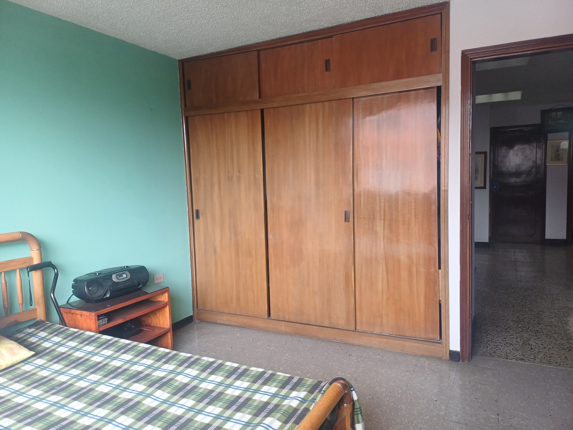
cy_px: 215
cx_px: 286
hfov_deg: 69.4
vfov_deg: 54.9
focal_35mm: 25
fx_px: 414
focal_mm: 4.65
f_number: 1.8
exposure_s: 1/50
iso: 125
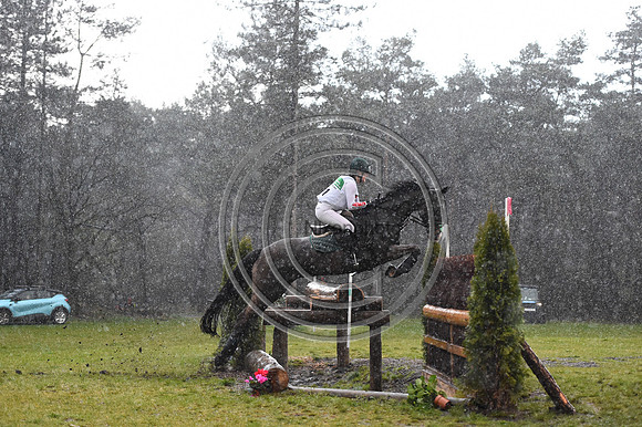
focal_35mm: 90
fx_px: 1604
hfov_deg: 22.6
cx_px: 321
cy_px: 214
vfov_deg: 15.2
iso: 3200
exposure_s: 1/1250
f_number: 3.2
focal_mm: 90
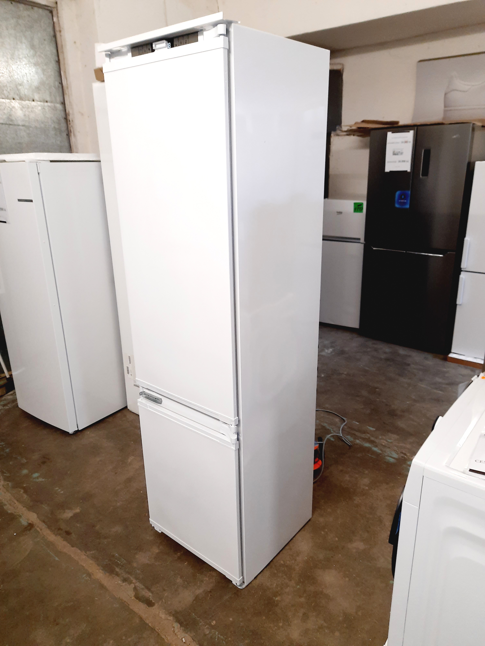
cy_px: 323
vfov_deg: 69.4
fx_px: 467
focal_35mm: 25
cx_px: 242
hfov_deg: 54.9
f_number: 2
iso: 125
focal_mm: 4.6
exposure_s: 1/33
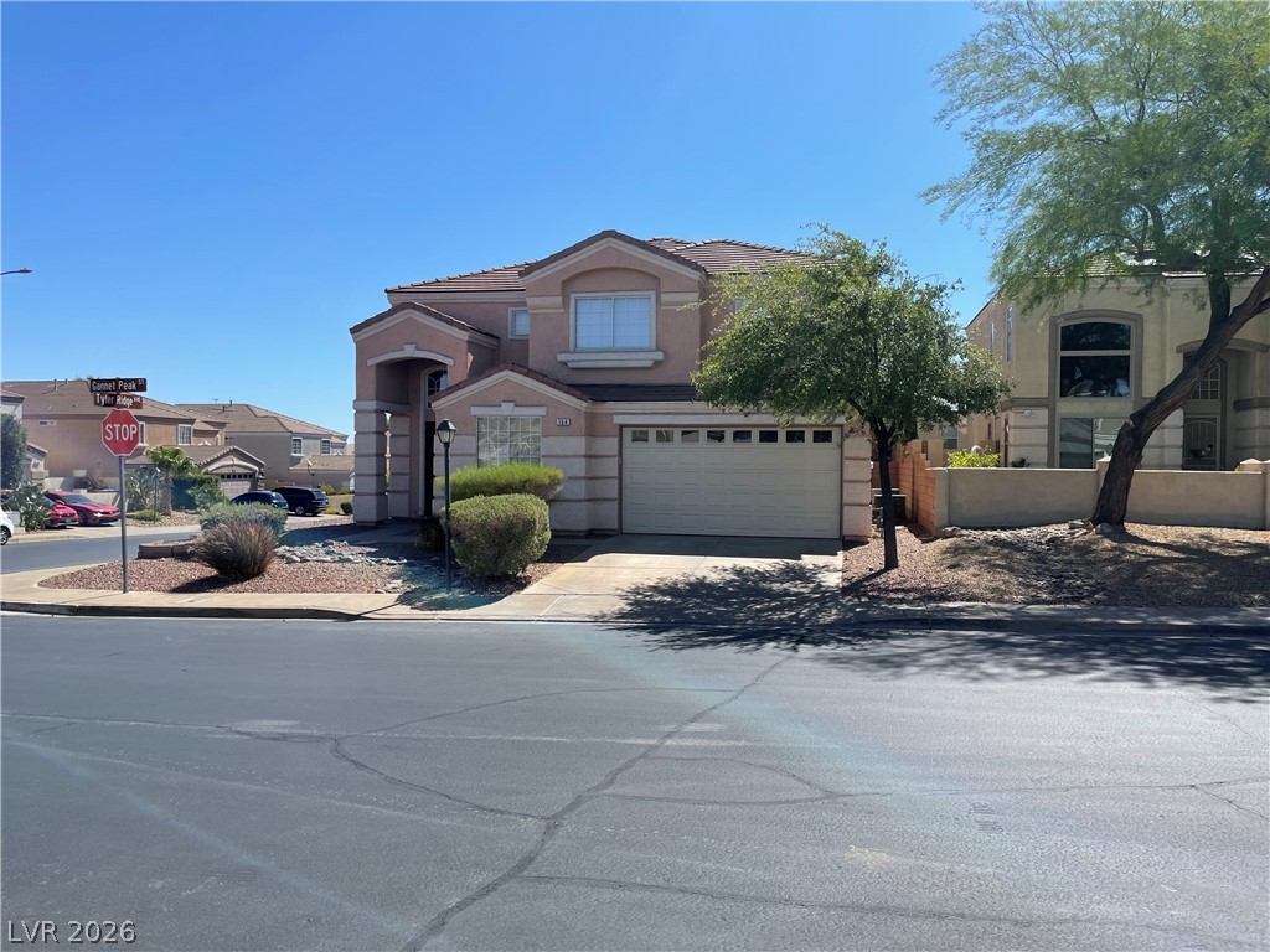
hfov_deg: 67.3
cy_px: 476
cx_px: 635
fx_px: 954
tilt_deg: -0.1
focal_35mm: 26
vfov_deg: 53.1
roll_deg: -0.6
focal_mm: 4.2
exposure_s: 1/3731
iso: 32
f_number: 1.6
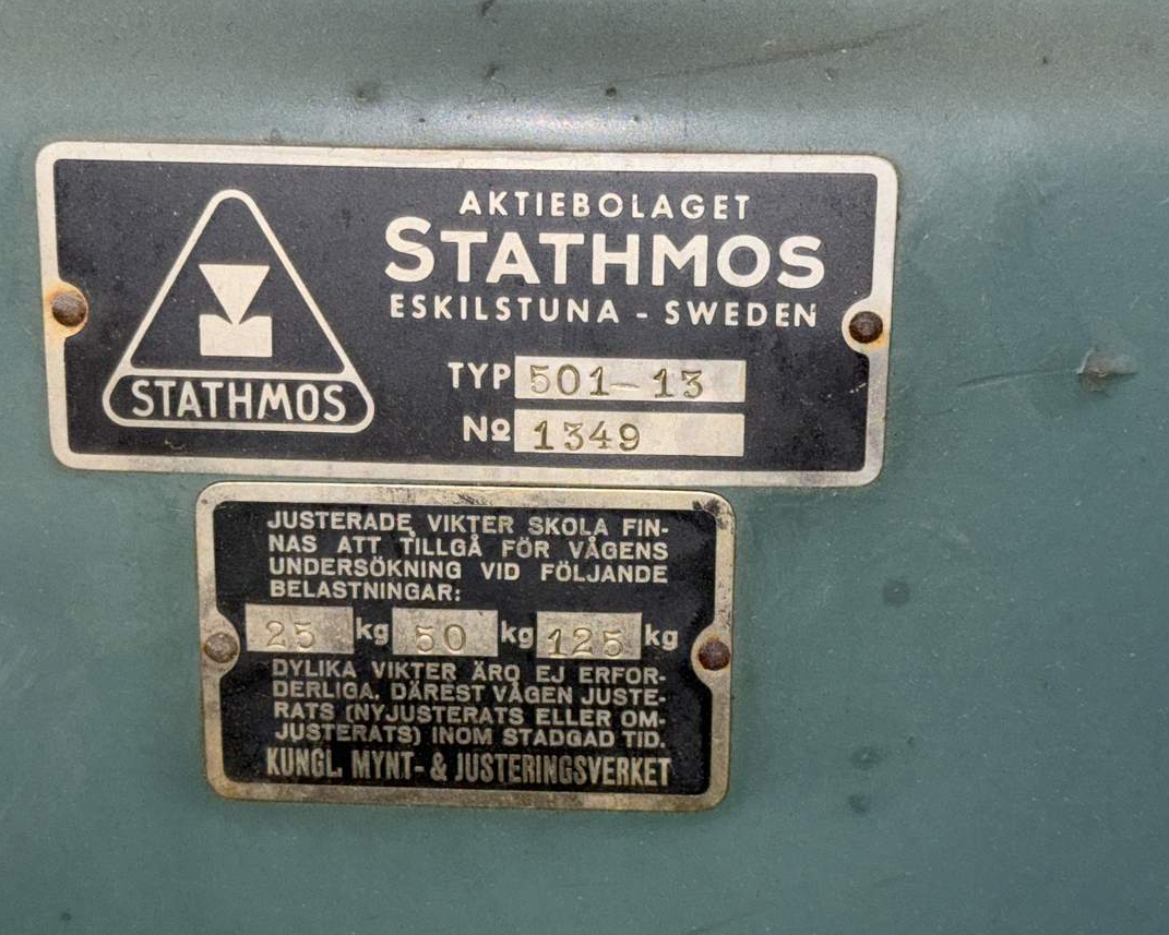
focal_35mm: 70
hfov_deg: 27.1
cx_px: 521
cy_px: 418
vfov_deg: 21.9
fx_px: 2422
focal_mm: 6.76
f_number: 1.78
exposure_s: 1/4
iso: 50
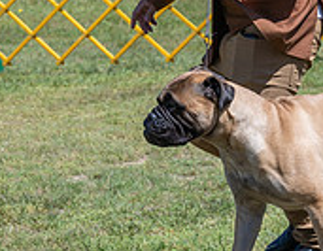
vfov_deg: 3.1
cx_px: 239
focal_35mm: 485
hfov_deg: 4.0
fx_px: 4587
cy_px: 4
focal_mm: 119
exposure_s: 1/640
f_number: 6.3
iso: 125
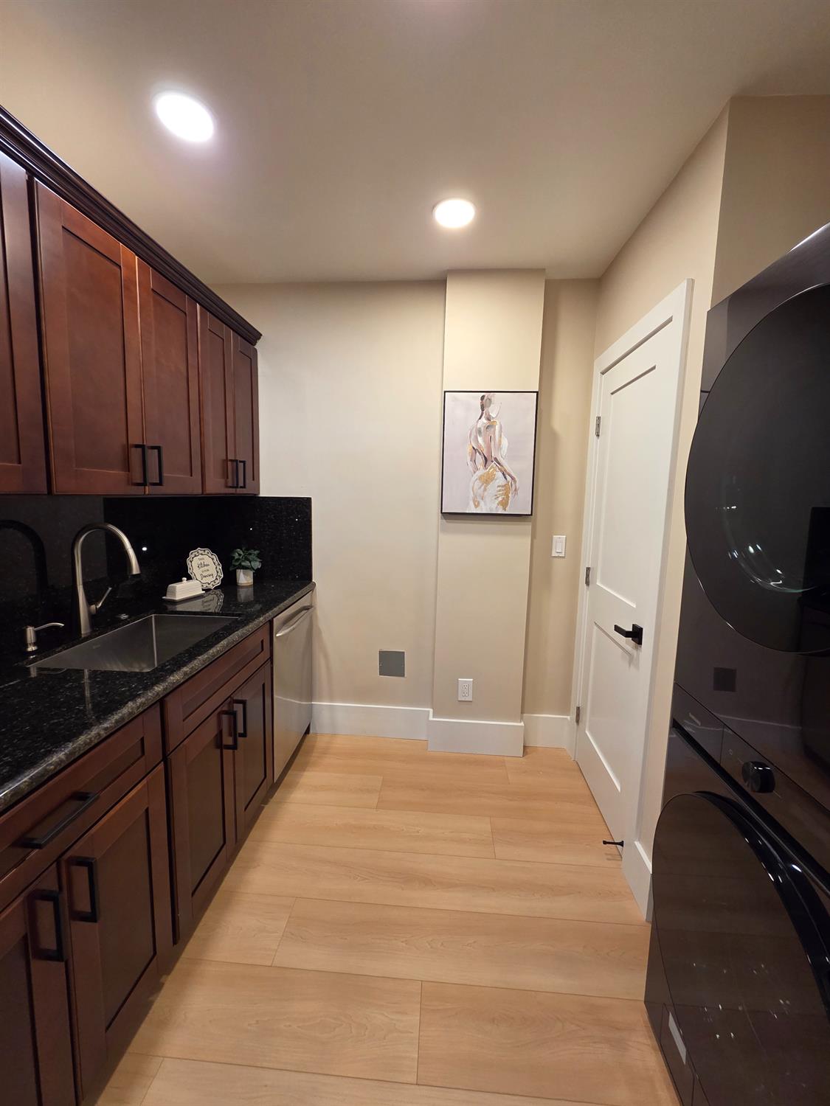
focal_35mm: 13
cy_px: 553
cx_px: 415
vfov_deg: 106.2
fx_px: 416
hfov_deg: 89.9
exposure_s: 1/60
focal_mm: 2.2
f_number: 2.2
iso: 250
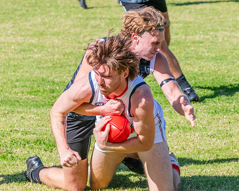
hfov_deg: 5.6
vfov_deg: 4.4
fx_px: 2465
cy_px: 69
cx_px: 104
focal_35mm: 349
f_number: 14
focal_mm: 240
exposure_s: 1/1250
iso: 1600
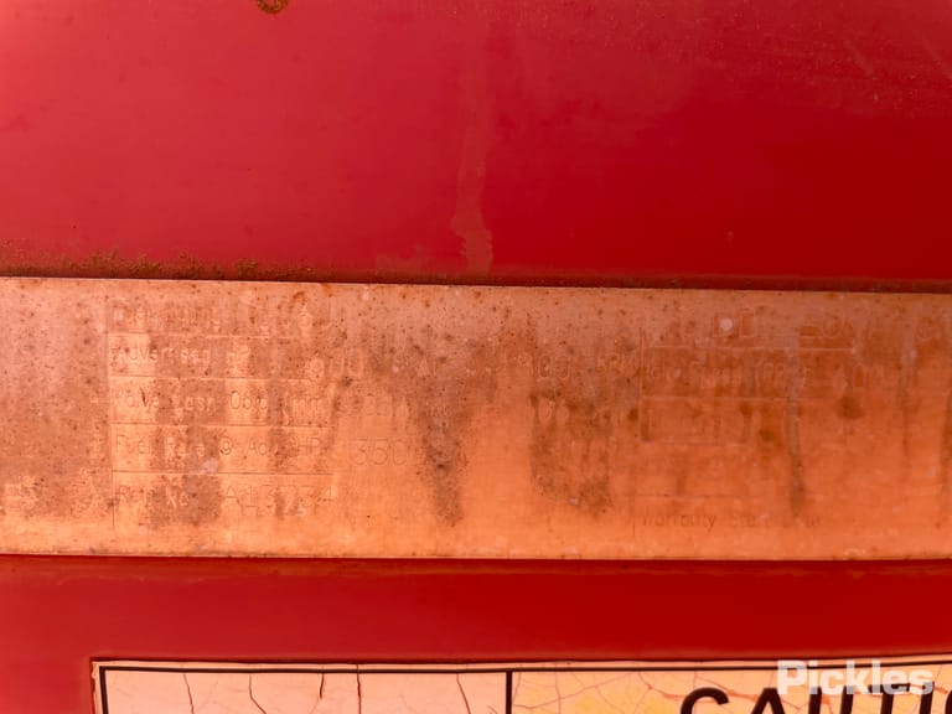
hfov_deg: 67.3
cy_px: 357
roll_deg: +0.1
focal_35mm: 26
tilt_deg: -3.8
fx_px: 715
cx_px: 476
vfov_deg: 53.1
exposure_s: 1/438
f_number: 1.6
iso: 32
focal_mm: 4.2
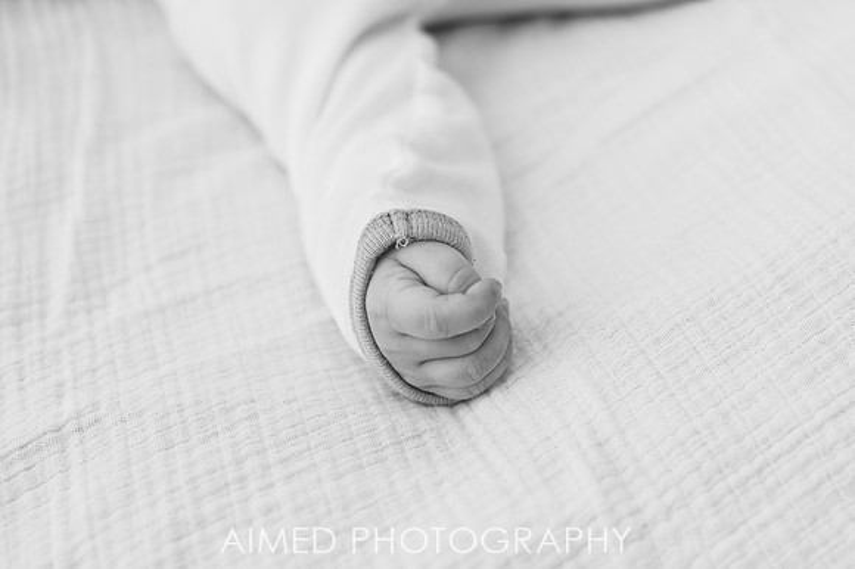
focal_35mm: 58
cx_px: 494
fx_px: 1374
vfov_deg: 23.4
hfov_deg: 34.5
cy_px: 292
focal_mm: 50
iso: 320
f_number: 3.5
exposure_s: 1/1000
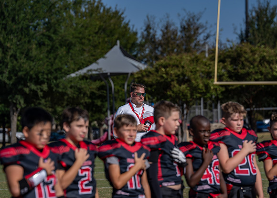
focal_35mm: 194
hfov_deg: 10.4
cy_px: 99
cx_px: 131
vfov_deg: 7.4
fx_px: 1525
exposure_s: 1/1250
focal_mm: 178
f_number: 5
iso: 100
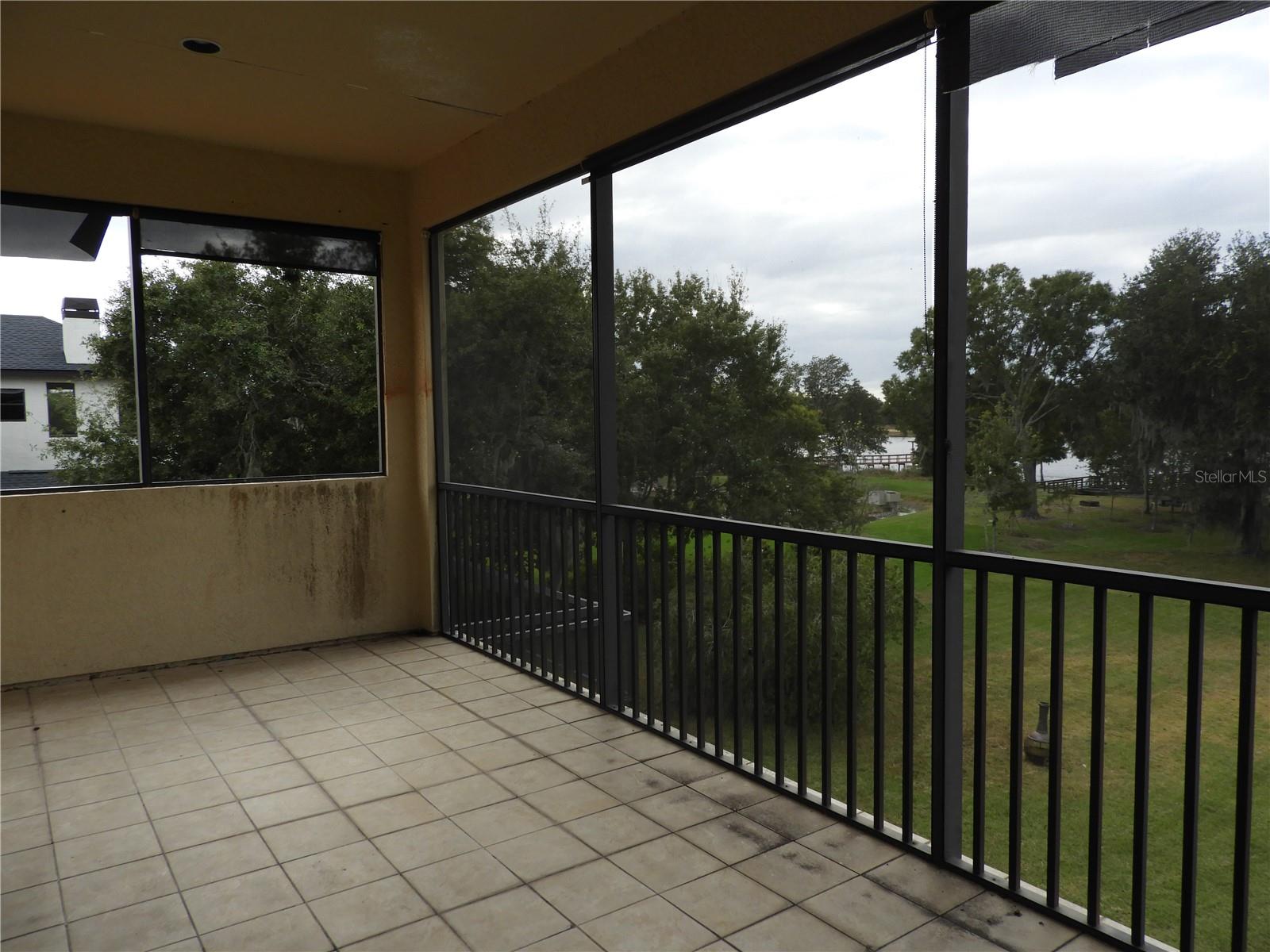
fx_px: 881
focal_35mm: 24
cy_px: 476
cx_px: 635
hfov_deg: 71.6
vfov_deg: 56.8
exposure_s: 1/250
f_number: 3.3
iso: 100
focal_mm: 4.3
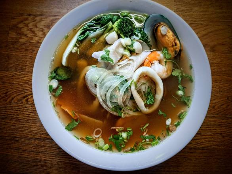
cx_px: 116
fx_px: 161
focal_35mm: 24
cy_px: 87
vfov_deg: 56.9
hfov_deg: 71.6
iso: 400
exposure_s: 1/40
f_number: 1.8
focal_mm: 5.23
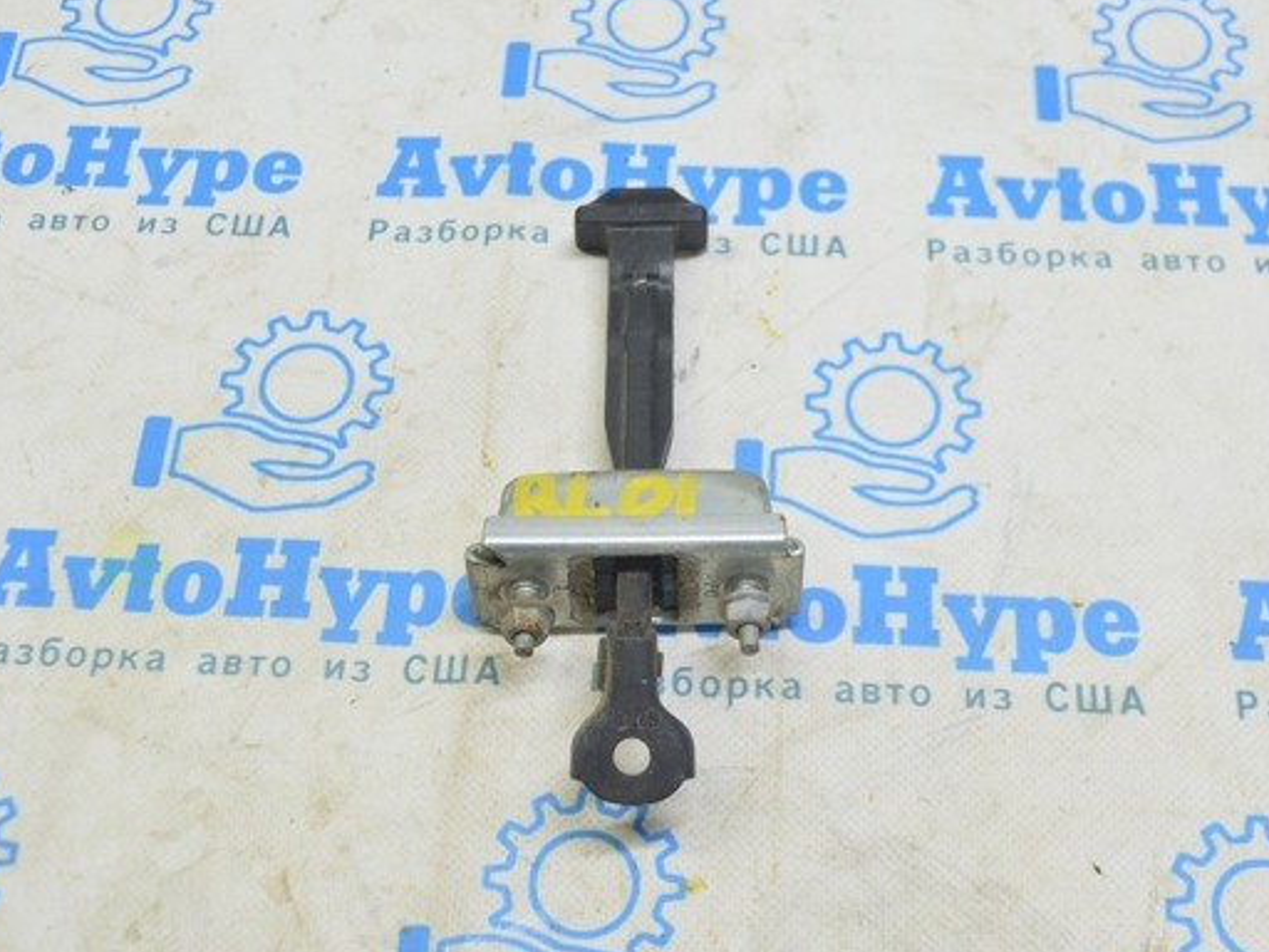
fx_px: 1782
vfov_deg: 29.9
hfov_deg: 39.2
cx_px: 642
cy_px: 467
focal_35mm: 49
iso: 400
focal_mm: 27
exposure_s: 1/20
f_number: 5.6
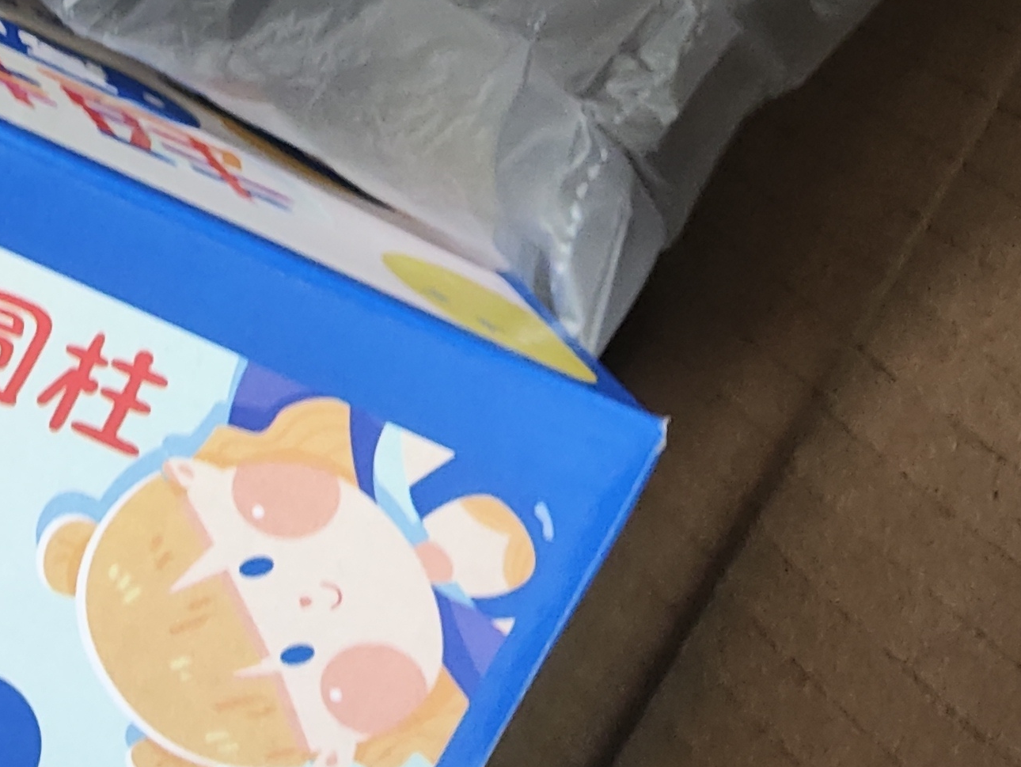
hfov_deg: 20.0
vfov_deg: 16.3
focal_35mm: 86
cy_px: -220
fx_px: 2538
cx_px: -454
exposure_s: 1/25
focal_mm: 4.68
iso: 800
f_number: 1.8
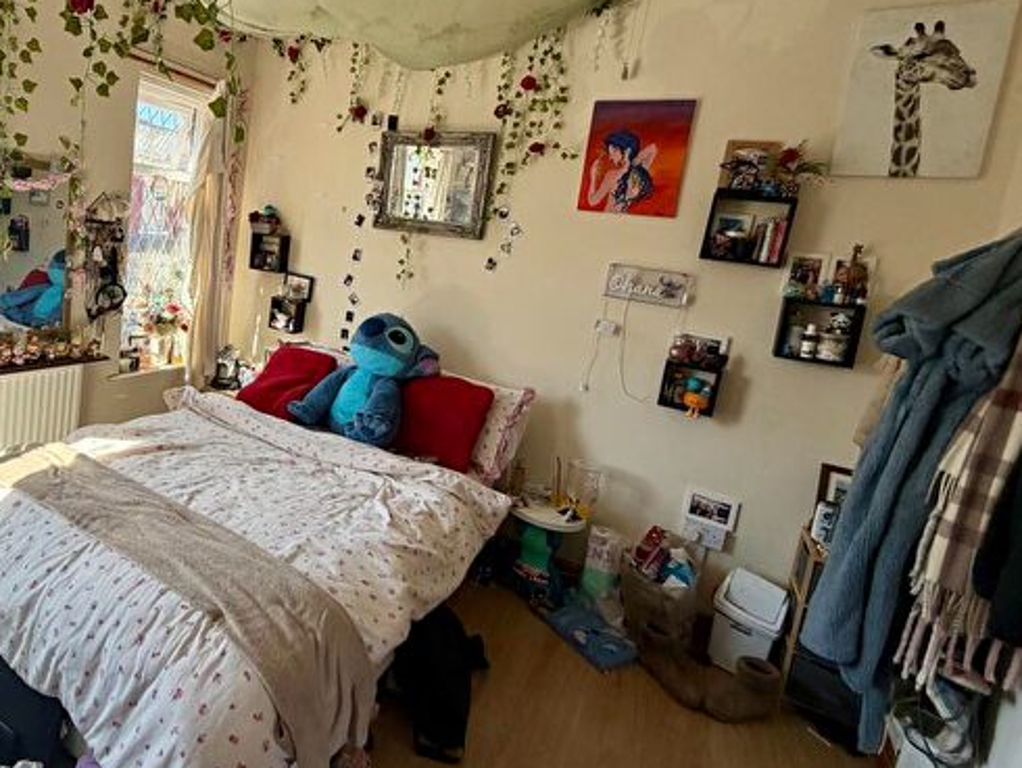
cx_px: 325
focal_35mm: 20
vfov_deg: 65.3
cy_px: 304
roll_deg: -6.4
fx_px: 591
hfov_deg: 78.5
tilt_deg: -6.4
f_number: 2.2
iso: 64
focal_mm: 2.22
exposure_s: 1/121
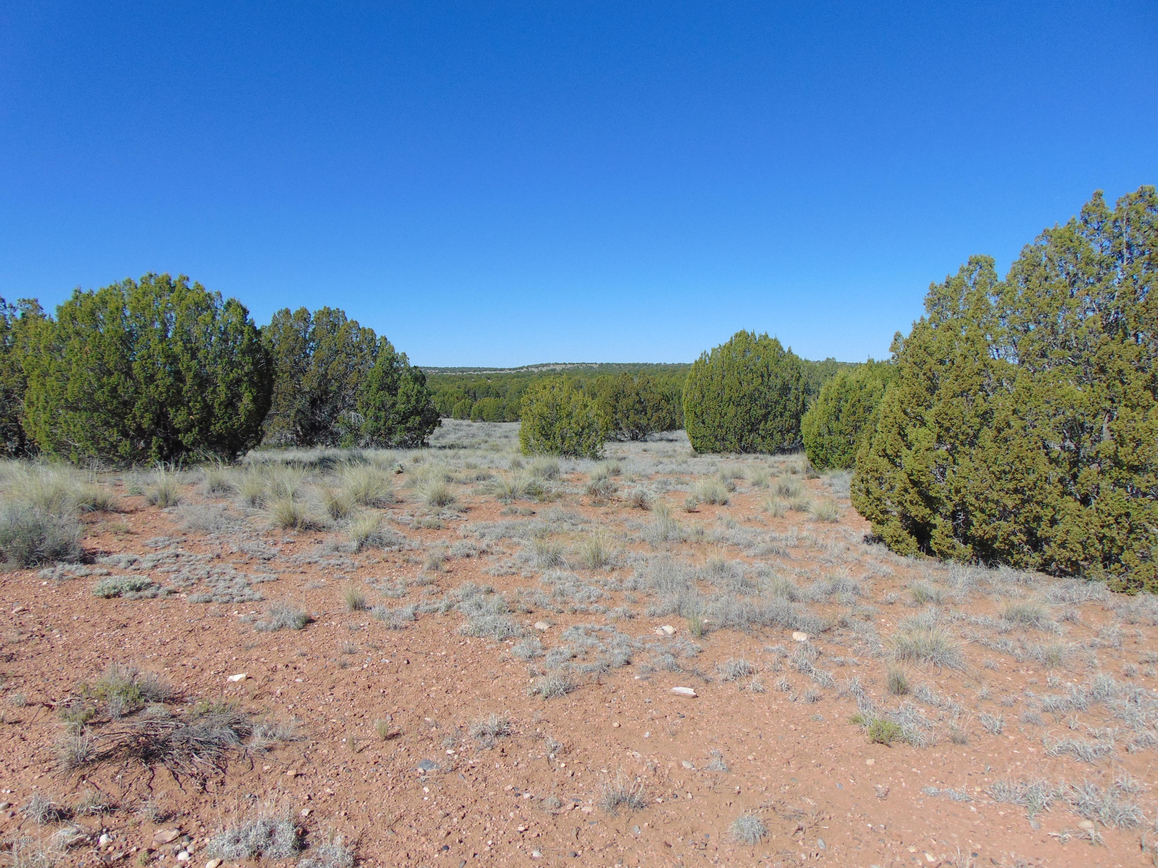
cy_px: 434
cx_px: 579
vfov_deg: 54.9
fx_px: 836
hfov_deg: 69.4
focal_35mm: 25
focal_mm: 4.5
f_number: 7.7
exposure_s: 1/250
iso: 80
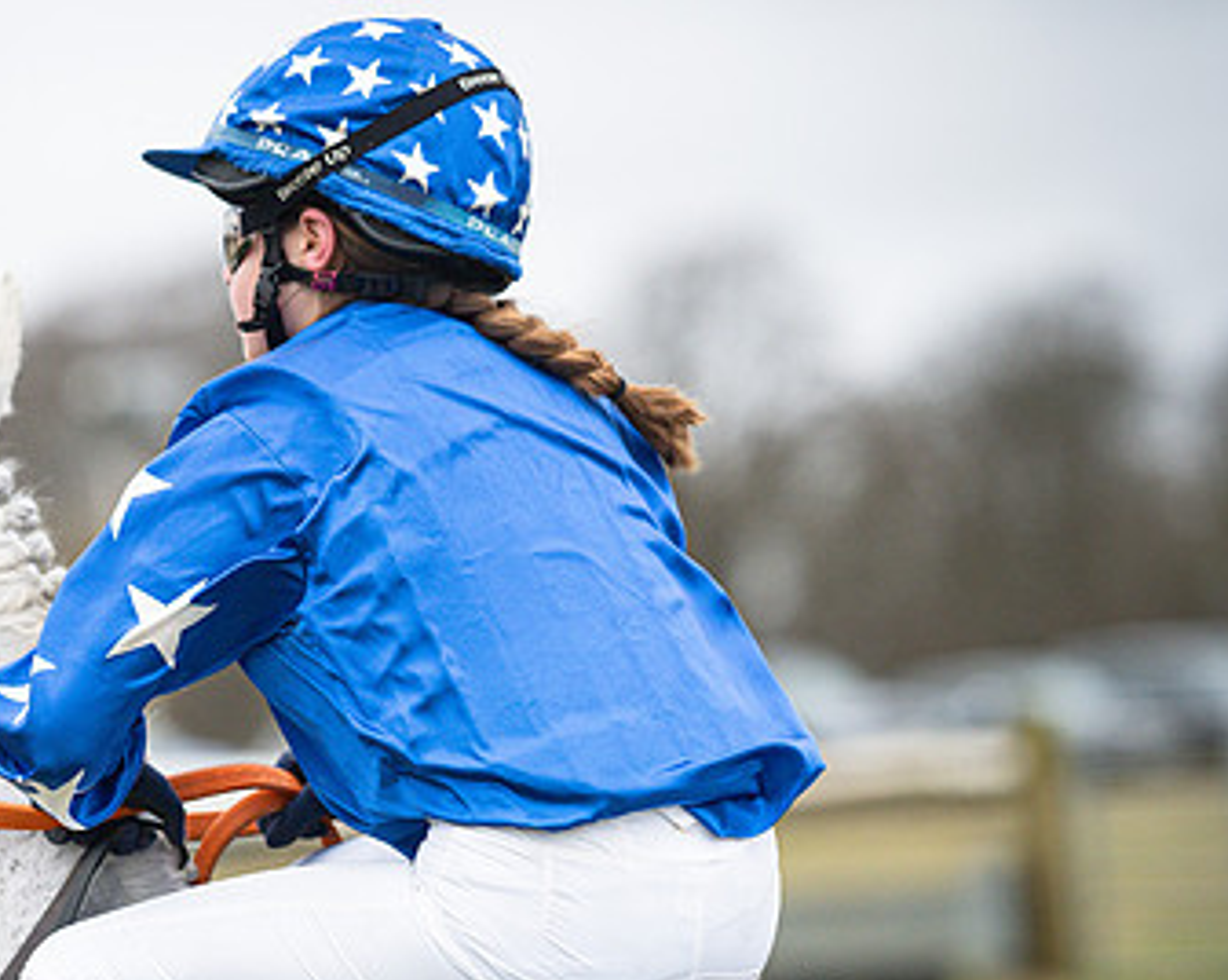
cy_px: 761
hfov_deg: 7.6
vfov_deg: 6.1
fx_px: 9257
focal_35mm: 255
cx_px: 305
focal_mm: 135
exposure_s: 1/1150
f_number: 2.2
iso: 640
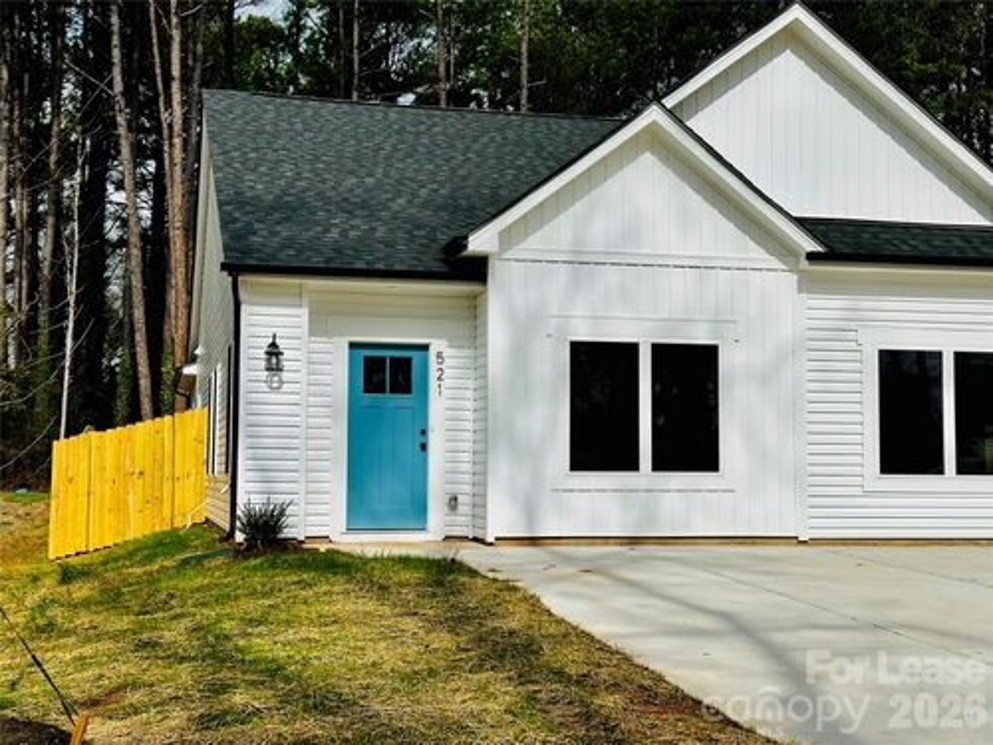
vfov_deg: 30.3
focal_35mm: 48
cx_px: 496
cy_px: 372
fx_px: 1377
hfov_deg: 39.7
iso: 64
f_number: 1.78
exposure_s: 1/12048
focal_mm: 6.86
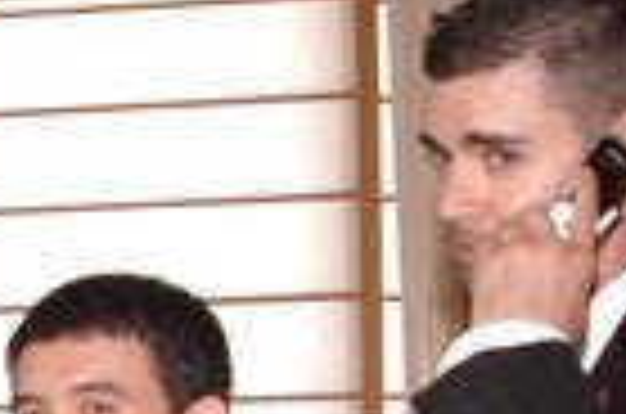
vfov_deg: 6.8
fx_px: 3366
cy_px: 880
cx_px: -572
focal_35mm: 194
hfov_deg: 9.9
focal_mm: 28
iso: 400
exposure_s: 1/60
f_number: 5.6
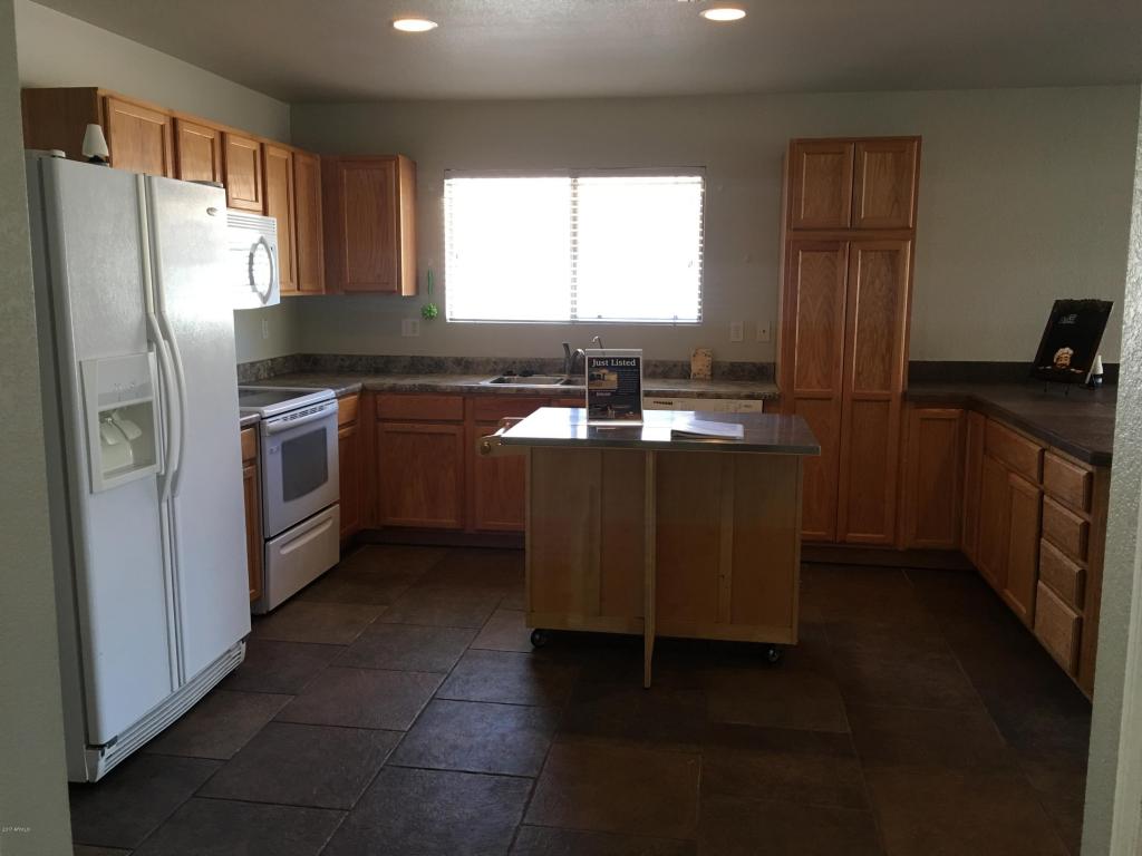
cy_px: 428
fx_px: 957
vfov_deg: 48.2
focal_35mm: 29
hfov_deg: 61.7
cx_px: 571
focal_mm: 4.15
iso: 40
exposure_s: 1/30
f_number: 2.2
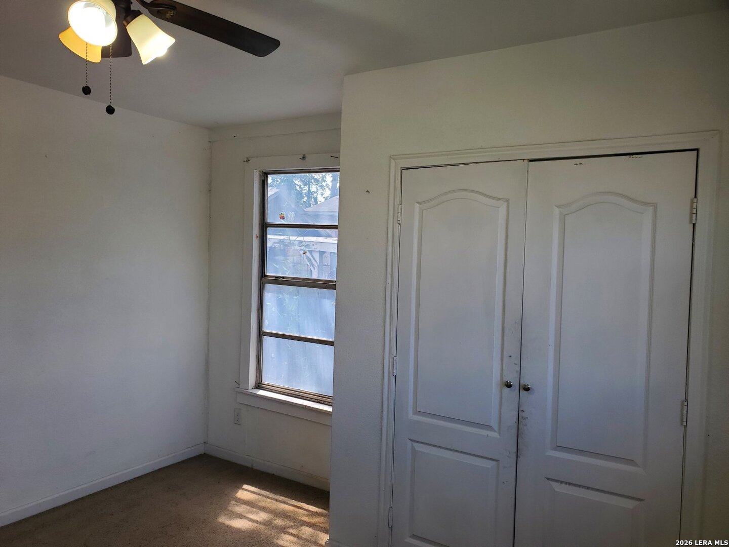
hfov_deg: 67.3
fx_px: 548
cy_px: 274
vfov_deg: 53.1
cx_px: 364
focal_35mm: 26
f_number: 2.4
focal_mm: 4.3
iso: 50
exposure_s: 1/175
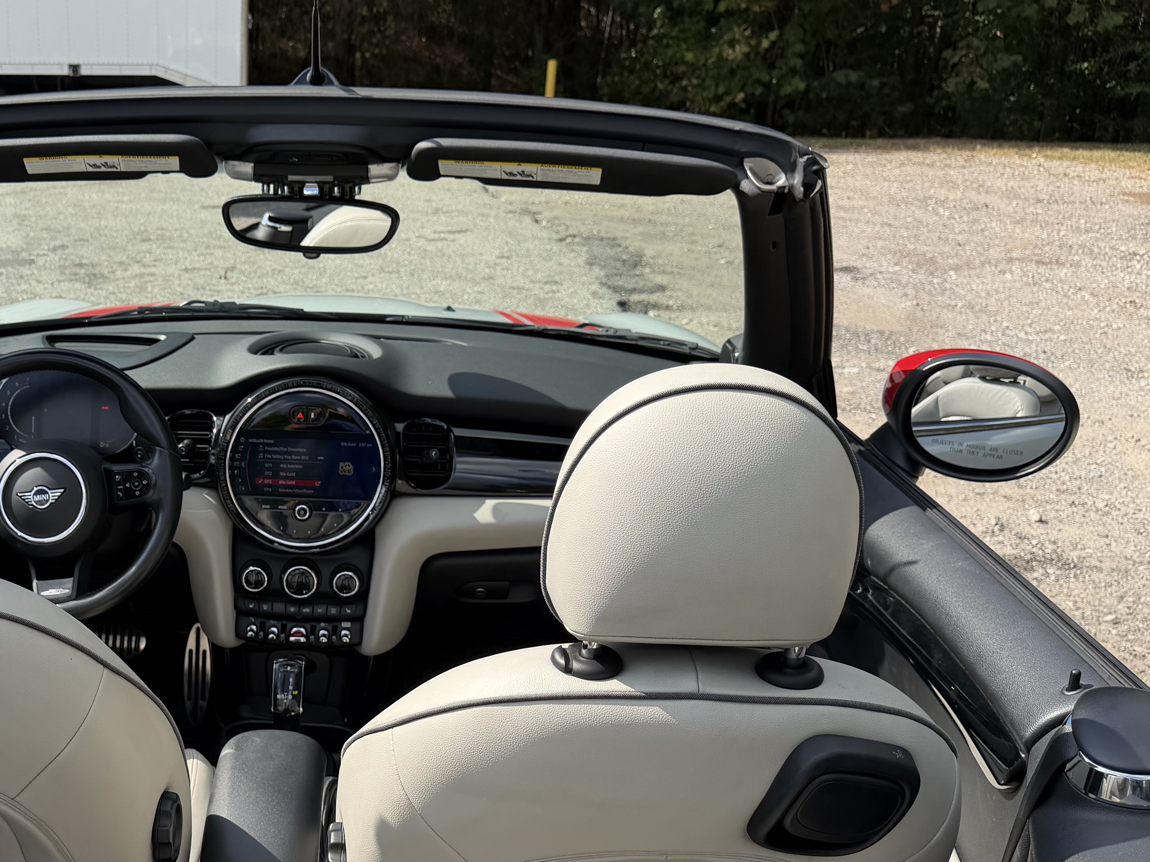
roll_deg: +1.0
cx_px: 219
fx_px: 1395
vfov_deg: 33.9
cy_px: 613
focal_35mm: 42
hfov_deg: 42.6
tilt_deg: -23.2
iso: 80
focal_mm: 6.76
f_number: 1.78
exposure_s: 1/2907
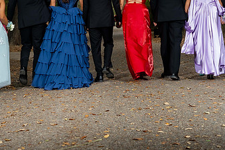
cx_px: 108
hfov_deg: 22.9
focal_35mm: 89
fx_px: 556
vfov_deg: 15.2
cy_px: 22
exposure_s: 1/200
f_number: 3.2
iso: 250
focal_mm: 35
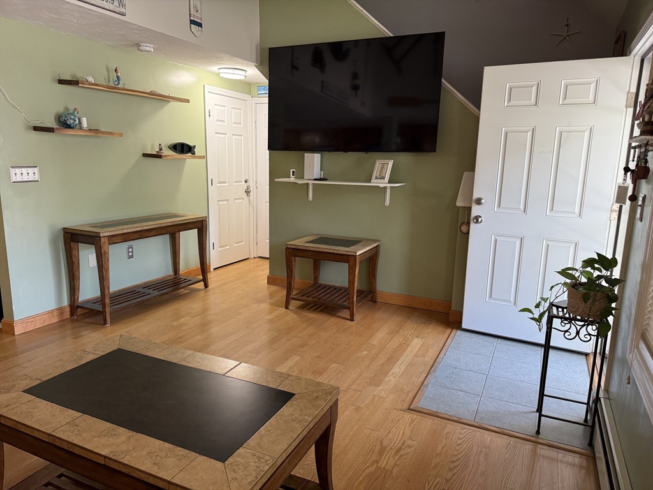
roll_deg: -1.6
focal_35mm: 24
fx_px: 453
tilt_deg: -10.1
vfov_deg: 56.8
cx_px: 326
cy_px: 245
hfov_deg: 71.6
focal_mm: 6.76
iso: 160
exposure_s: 1/120
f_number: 1.78
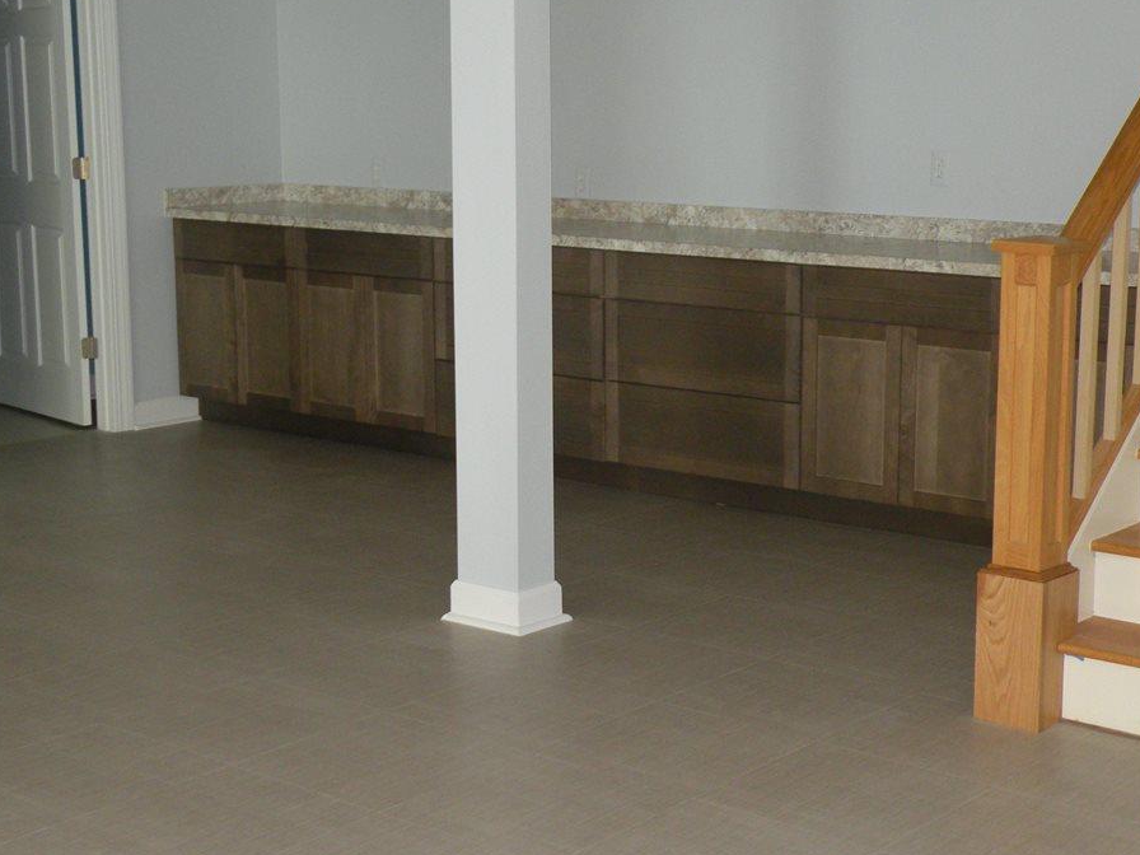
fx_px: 1976
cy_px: 411
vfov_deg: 24.4
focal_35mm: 60
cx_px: 665
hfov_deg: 32.1
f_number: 3.2
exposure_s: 1/30
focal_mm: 7.4
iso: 157
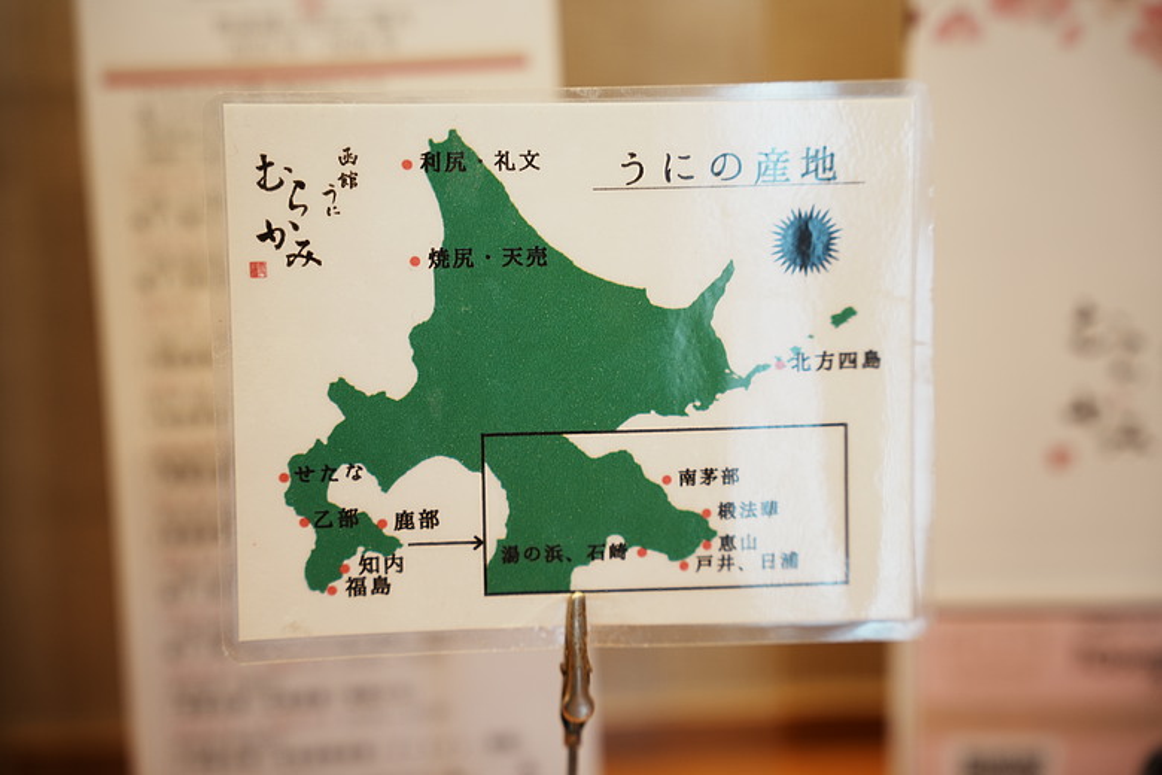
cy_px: 388
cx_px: 581
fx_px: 2259
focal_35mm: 70
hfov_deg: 28.8
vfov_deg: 19.5
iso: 250
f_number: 2.8
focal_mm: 70
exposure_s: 1/30
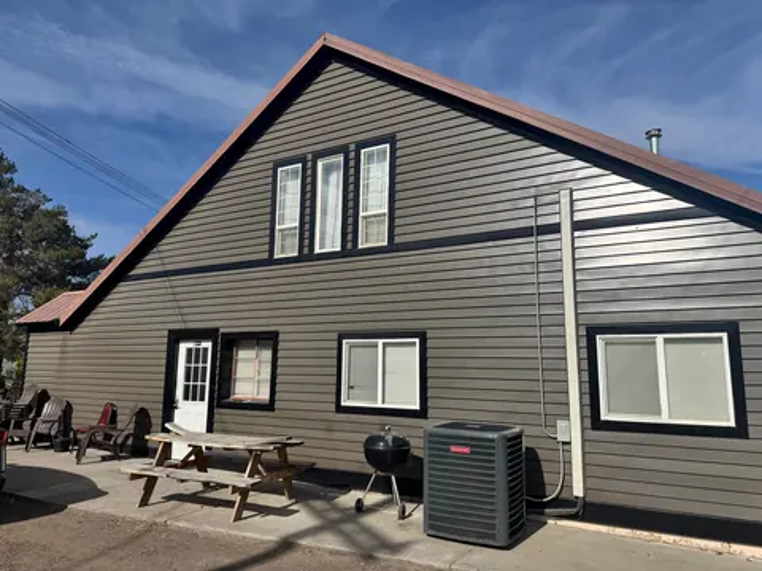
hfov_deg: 71.6
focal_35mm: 24
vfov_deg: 56.8
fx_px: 528
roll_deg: -0.3
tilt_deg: +9.4
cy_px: 286
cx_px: 381
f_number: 1.78
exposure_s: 1/7937
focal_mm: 6.76
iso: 80
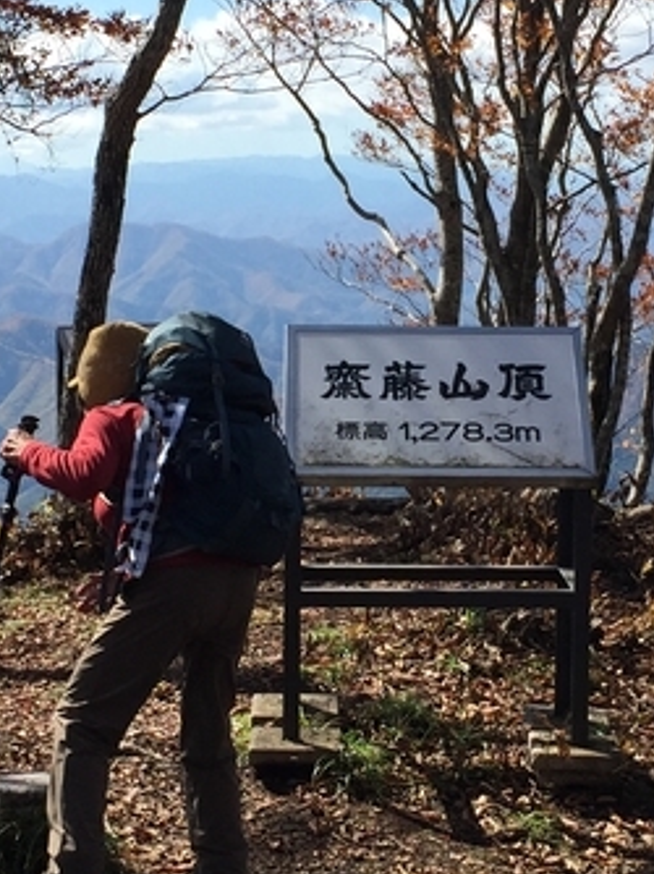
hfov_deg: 16.6
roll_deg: -0.2
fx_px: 2245
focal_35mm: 89
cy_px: 395
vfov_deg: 22.0
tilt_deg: -4.2
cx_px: 377
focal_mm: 4.15
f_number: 2.2
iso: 32
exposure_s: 1/1647
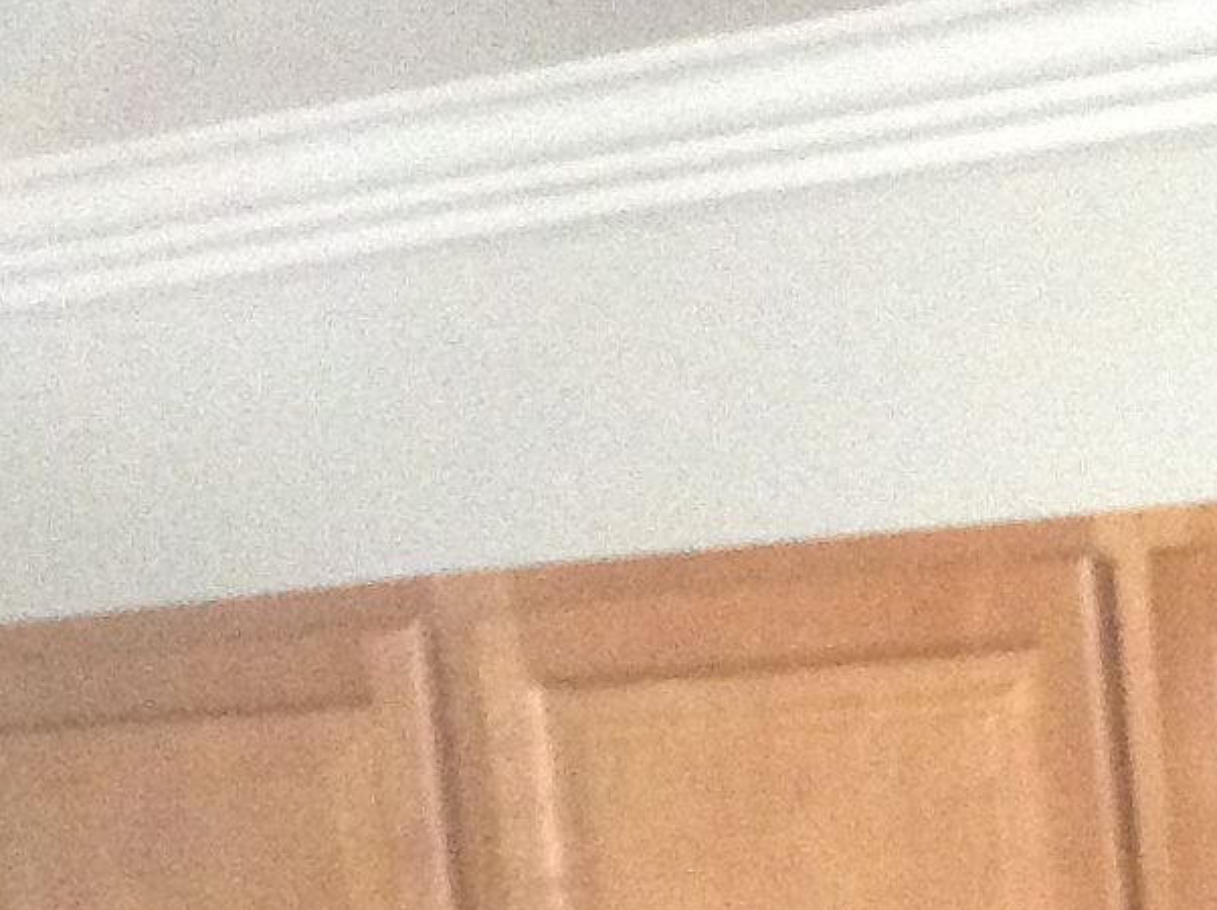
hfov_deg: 12.5
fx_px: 4986
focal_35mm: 142
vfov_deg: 9.7
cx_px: 2292
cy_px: 1858
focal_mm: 3.3
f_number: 2.4
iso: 250
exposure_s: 1/25
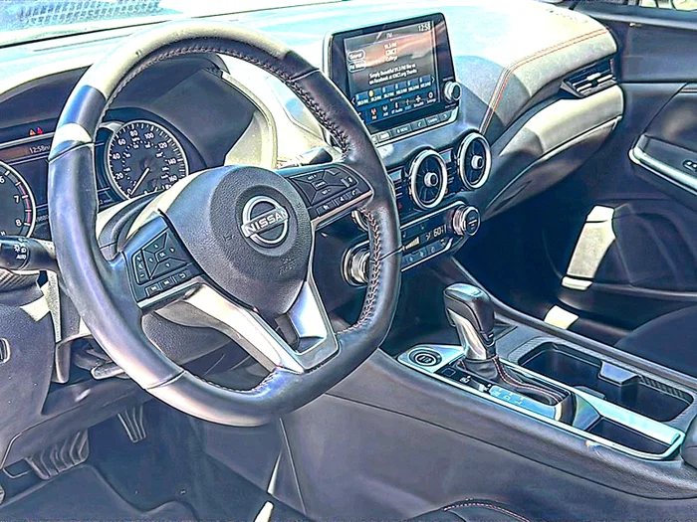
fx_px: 785
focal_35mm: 39
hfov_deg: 47.9
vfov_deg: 36.8
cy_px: 261
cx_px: 348
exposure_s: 1/326
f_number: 1.78
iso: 125
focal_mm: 6.86
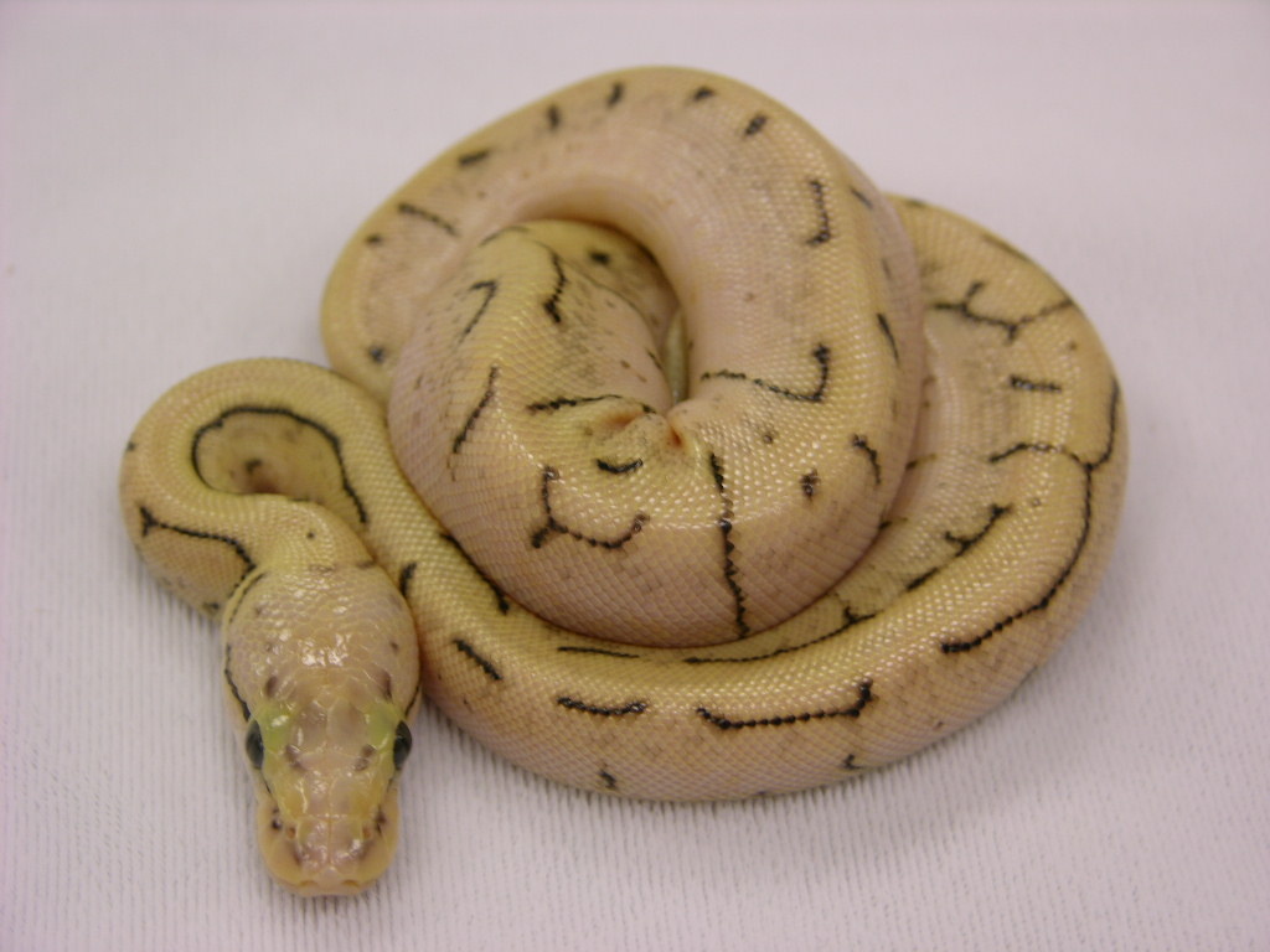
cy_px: 476
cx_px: 635
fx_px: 4036
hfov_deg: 17.9
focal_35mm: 110
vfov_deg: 13.5
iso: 50
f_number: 3.7
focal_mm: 27.3
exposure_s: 1/12.7
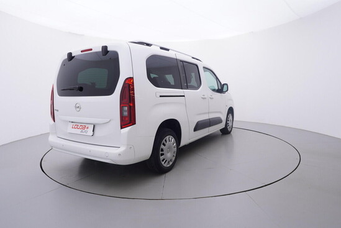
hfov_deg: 77.3
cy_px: 114
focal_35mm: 22
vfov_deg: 56.2
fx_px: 213
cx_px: 170
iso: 200
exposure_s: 1/80
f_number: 5
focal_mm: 15
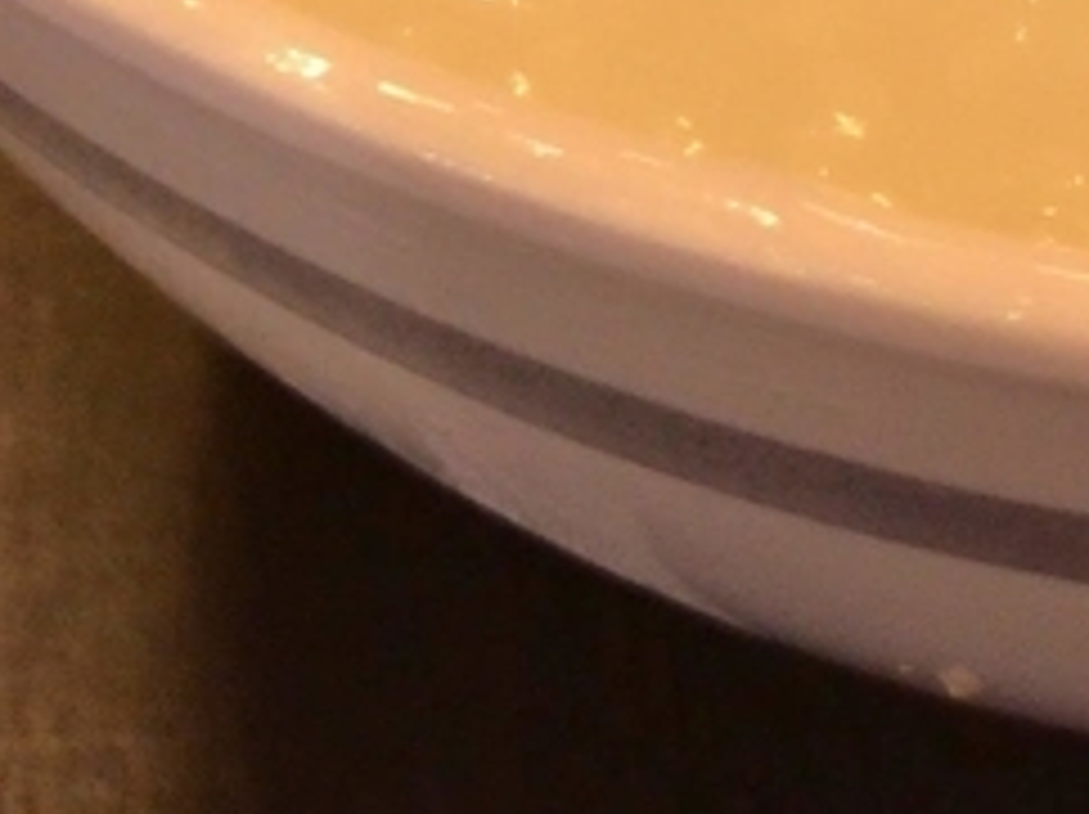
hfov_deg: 14.0
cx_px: 1053
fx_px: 4369
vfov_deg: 9.8
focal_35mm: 139
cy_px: -868
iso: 125
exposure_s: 1/20
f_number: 1.8
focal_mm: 3.99
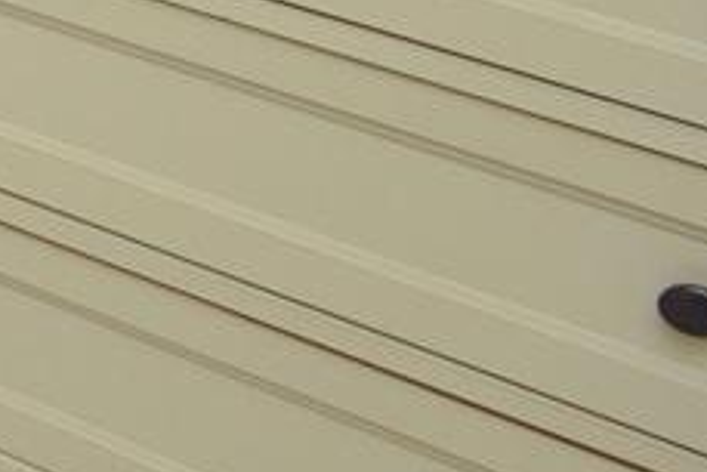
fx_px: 2063
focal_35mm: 105
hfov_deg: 9.9
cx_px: -1692
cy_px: -483
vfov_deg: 11.7
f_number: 8
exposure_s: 1/200
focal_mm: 10
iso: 400
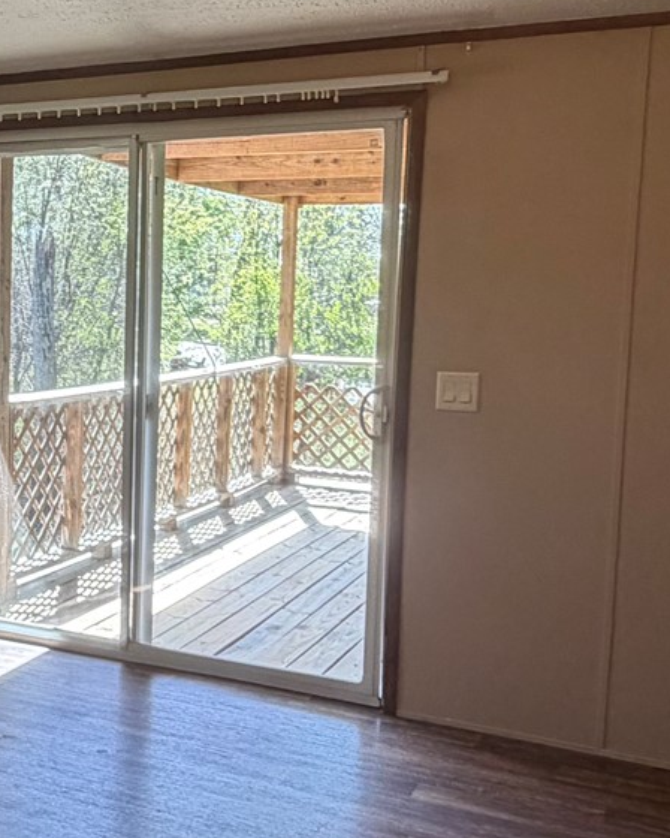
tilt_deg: -6.8
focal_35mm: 50
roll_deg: -0.4
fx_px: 1239
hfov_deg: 27.9
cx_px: -42
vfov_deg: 37.3
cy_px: 403
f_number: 2.2
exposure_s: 1/120
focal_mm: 2.22
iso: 125
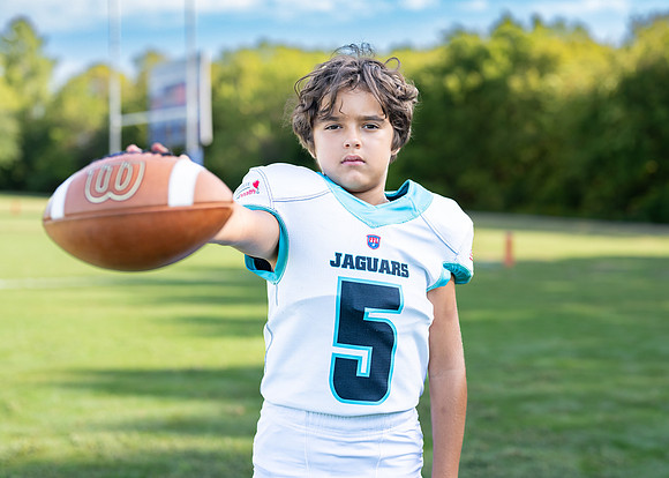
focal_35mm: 58
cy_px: 226
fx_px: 1105
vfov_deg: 24.4
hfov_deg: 33.7
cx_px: 361
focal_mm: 50
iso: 100
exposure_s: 1/640
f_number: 2.2
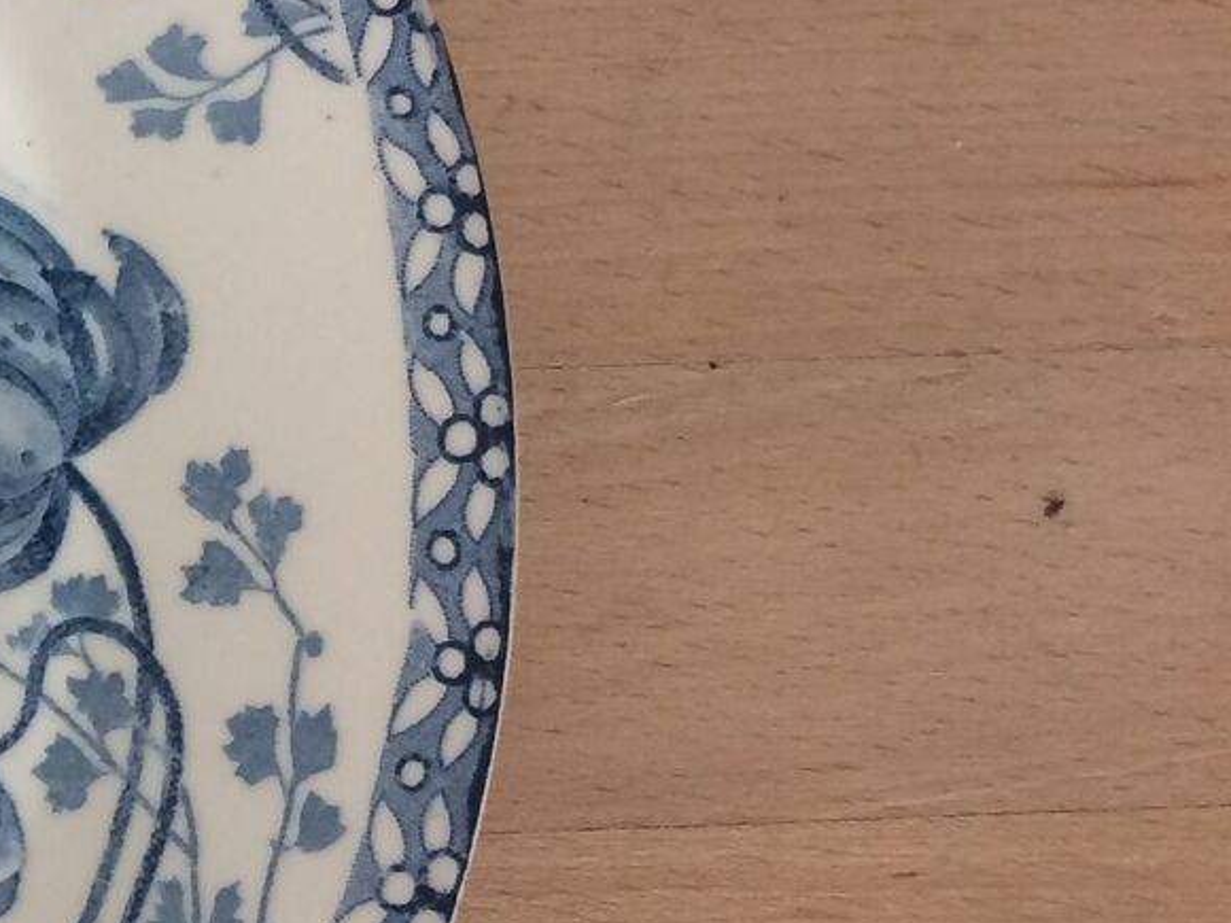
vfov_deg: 14.8
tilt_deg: -79.9
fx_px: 3556
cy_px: 590
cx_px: -887
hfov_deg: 16.8
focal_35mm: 100
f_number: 2.2
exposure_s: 1/33
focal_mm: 4.15
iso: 40
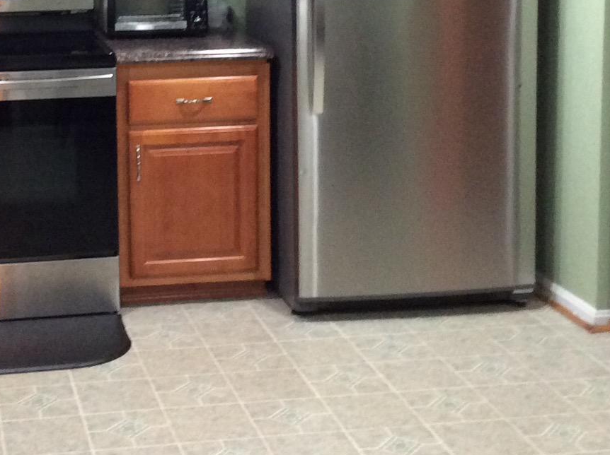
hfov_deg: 25.3
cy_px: 15
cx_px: 131
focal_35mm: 76
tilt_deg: -5.5
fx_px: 1337
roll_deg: +2.0
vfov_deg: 18.9
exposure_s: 1/24
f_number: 2.4
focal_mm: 3.3
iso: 160
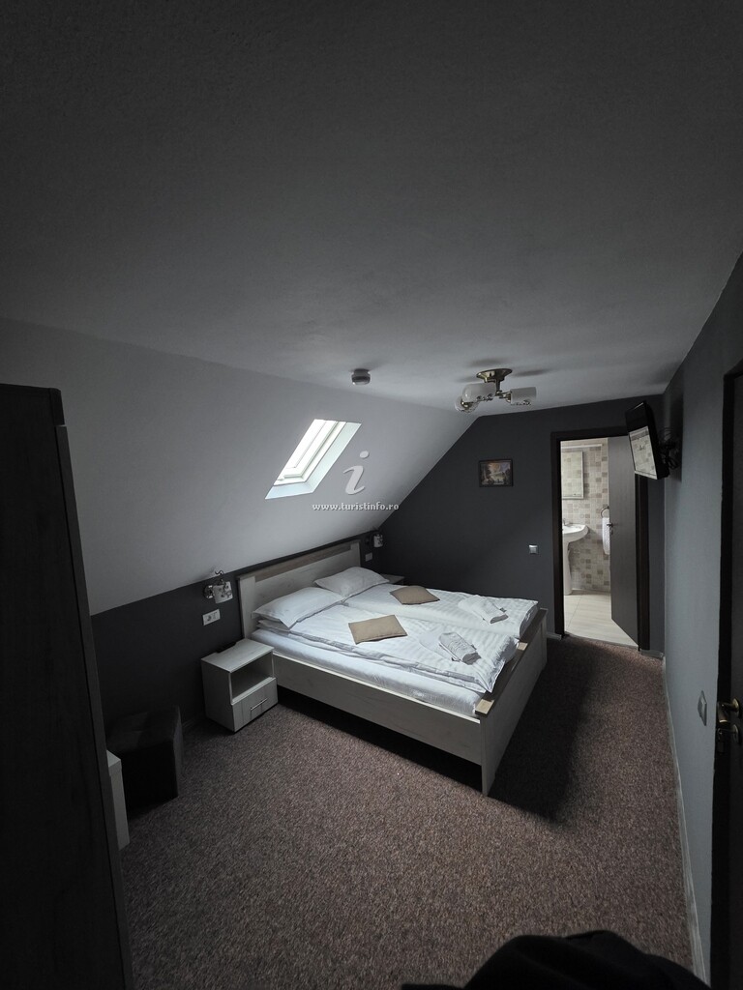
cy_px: 495
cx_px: 372
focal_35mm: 13
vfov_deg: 106.2
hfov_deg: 89.9
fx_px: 372
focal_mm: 2.2
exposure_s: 1/50
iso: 800
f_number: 1.9
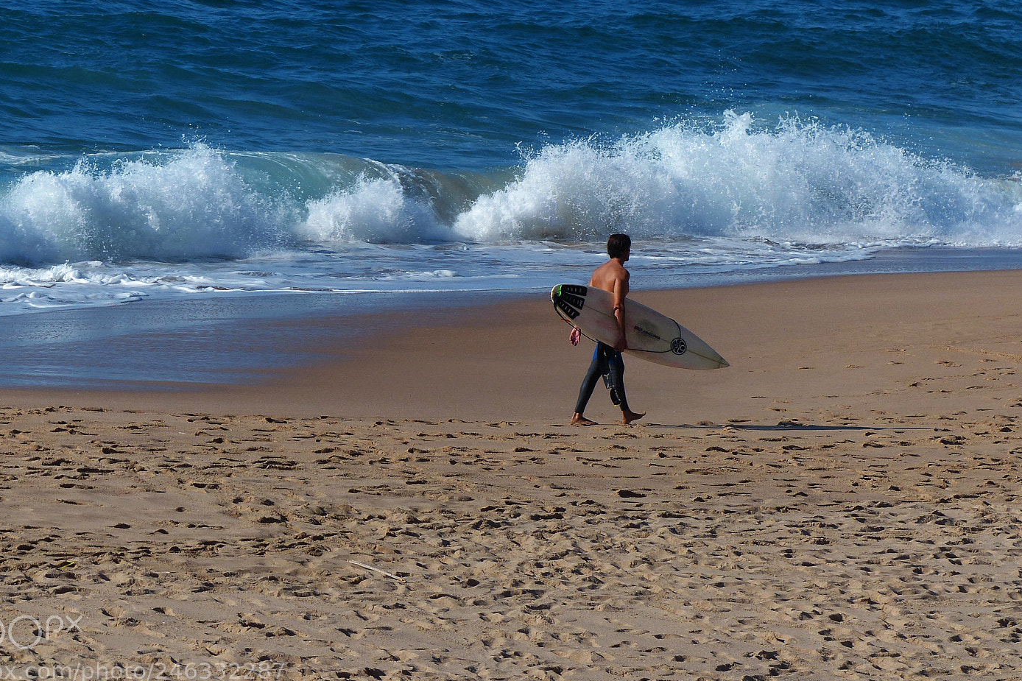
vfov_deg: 5.2
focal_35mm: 265
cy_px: 287
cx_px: 489
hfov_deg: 7.8
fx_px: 7522
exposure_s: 1/500
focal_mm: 39.8
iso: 100
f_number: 4
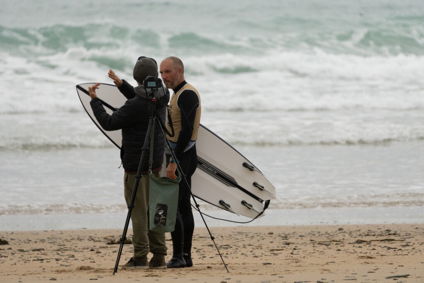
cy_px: 142
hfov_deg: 3.9
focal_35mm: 525
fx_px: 6184
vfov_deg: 2.6
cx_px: 212
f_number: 6.3
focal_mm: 350
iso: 800
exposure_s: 1/1600
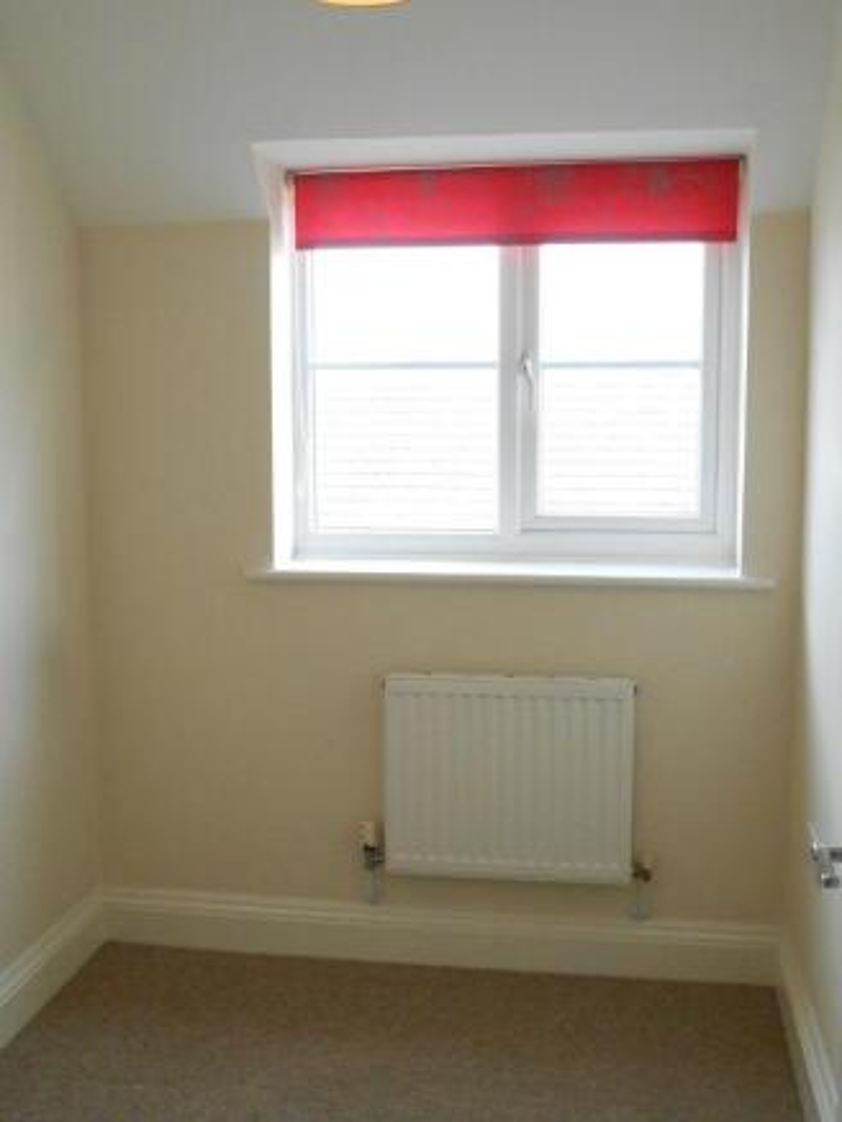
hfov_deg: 32.9
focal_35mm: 44
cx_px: 421
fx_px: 1426
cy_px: 561
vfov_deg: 42.9
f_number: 4.5
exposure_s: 1/125
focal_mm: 7.8
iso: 500
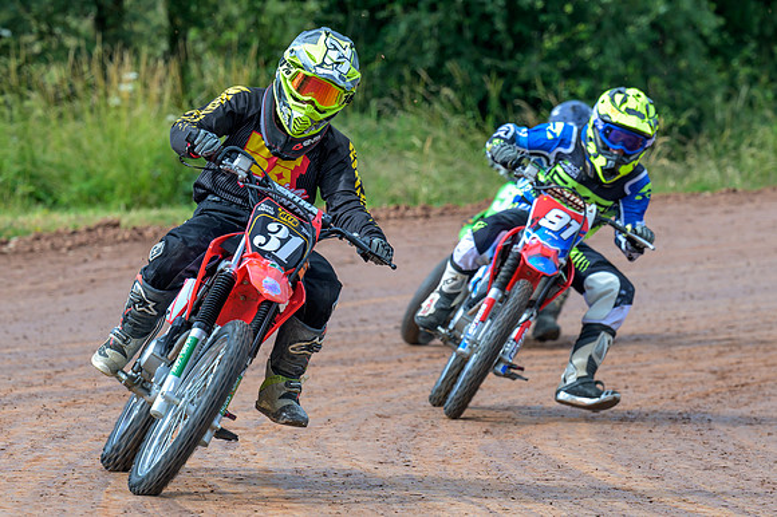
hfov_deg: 6.8
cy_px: 298
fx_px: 6494
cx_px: 430
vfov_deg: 4.6
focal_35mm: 301
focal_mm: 160
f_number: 5
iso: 140
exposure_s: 1/400
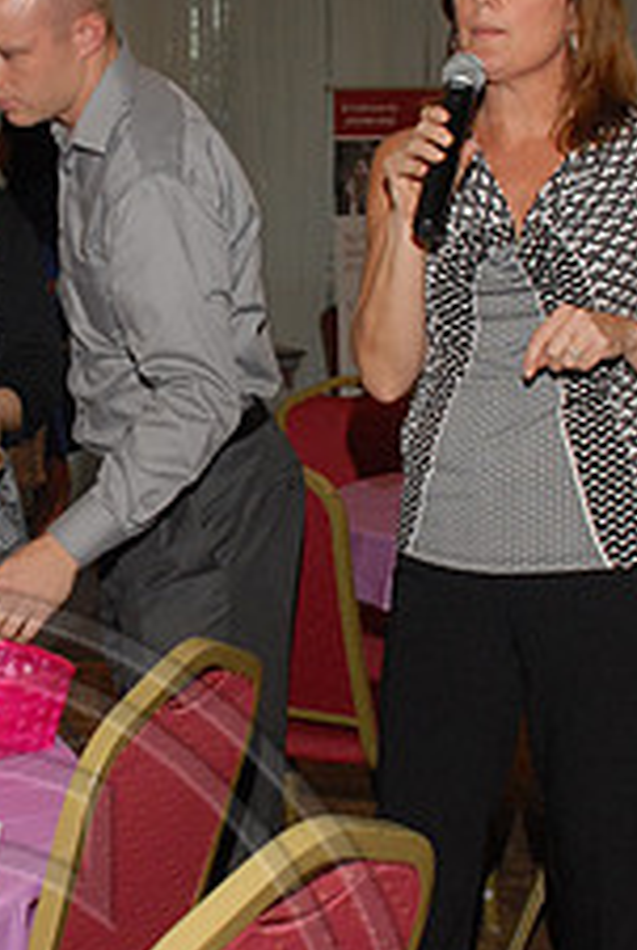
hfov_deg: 16.7
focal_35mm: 81
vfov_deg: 24.9
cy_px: 405
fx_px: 2148
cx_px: 116
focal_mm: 21
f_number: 5.6
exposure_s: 1/160
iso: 500
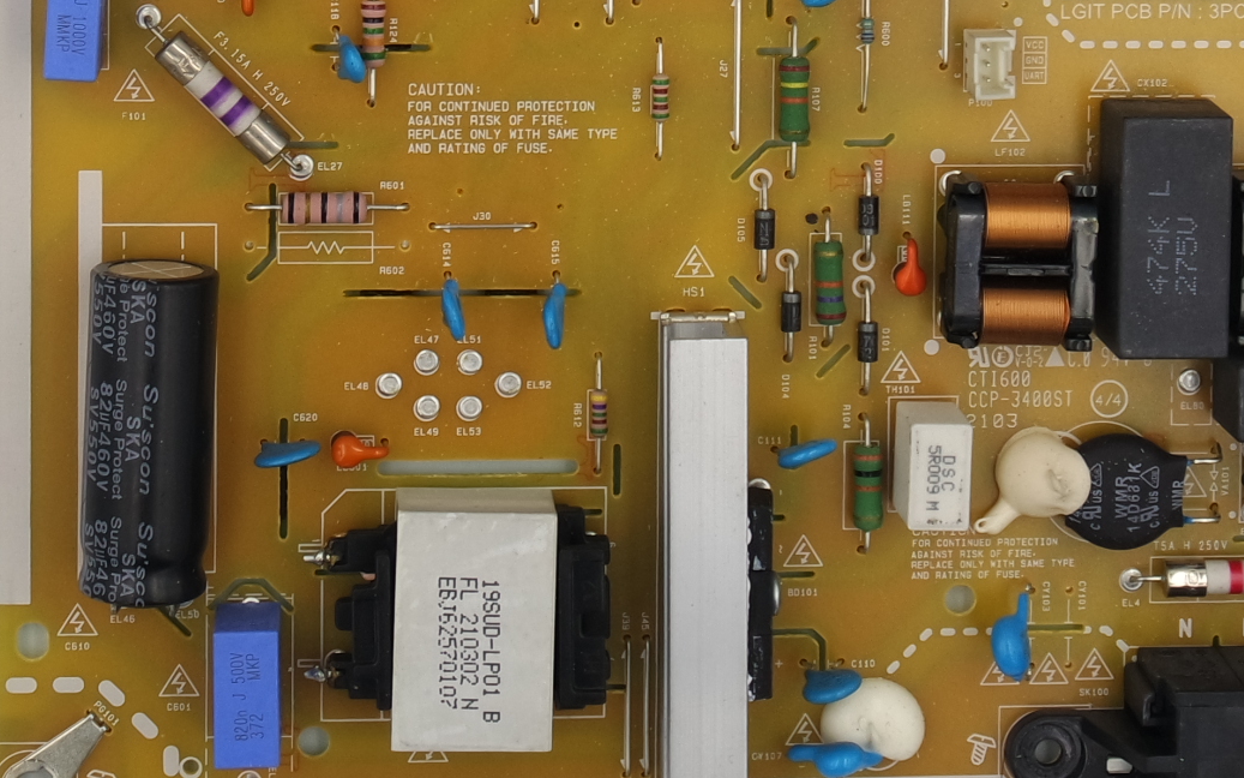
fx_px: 3966
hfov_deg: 17.8
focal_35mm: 117
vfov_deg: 10.9
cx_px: 705
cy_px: -291
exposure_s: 1/125
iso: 160
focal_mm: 15
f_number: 5
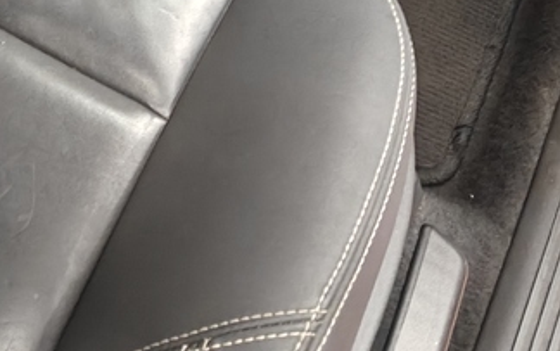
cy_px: -527
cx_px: -290
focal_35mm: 113
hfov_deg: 16.7
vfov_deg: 10.0
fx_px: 1726
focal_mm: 5.59
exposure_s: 1/44
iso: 160
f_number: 1.8
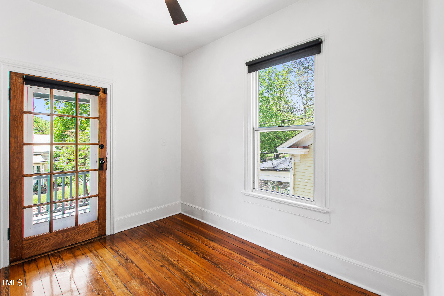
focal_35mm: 15
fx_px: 185
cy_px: 148
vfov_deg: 77.3
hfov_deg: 100.4
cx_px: 222
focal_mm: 10
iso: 100
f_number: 8
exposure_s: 1/5
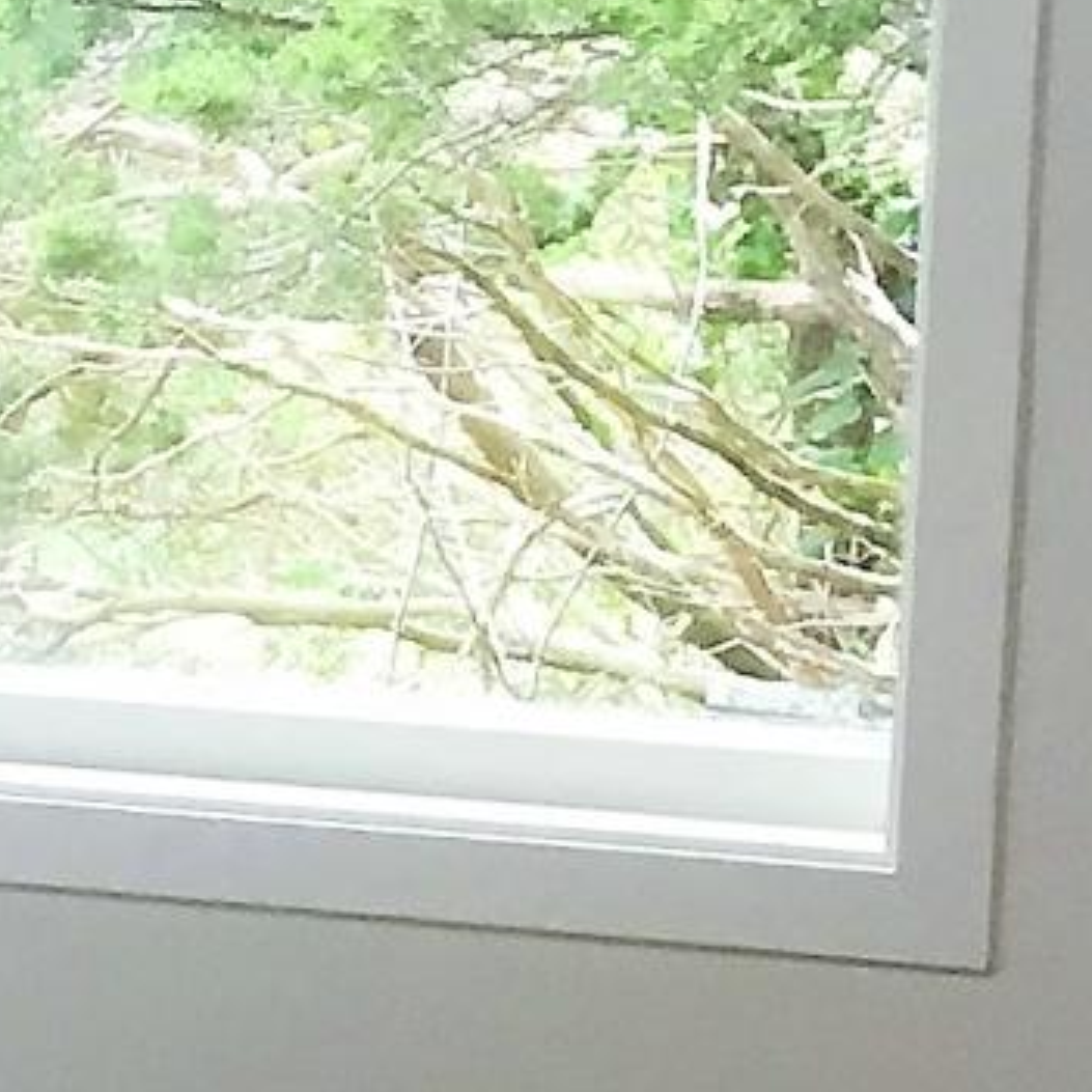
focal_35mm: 219
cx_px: -3326
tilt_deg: -7.1
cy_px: 712
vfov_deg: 8.0
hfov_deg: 6.4
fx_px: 7816
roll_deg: +1.1
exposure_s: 1/30
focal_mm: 4.15
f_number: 2.2
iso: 40
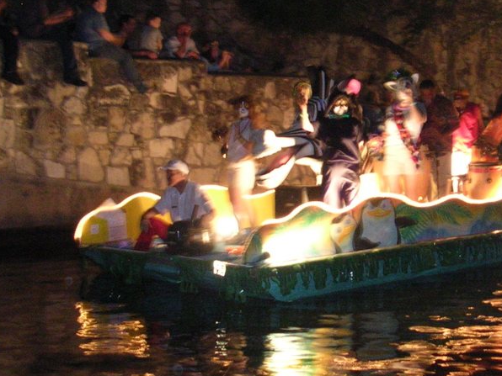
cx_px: 387
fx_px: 986
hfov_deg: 28.1
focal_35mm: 68
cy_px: 167
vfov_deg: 21.6
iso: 200
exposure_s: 1/6.4
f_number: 2.8
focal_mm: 5.8
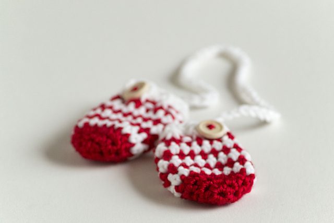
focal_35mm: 330
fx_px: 3062
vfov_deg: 4.2
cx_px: 167
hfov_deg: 6.2
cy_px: 112
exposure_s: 1/125
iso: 1600
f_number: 5.3
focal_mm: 220
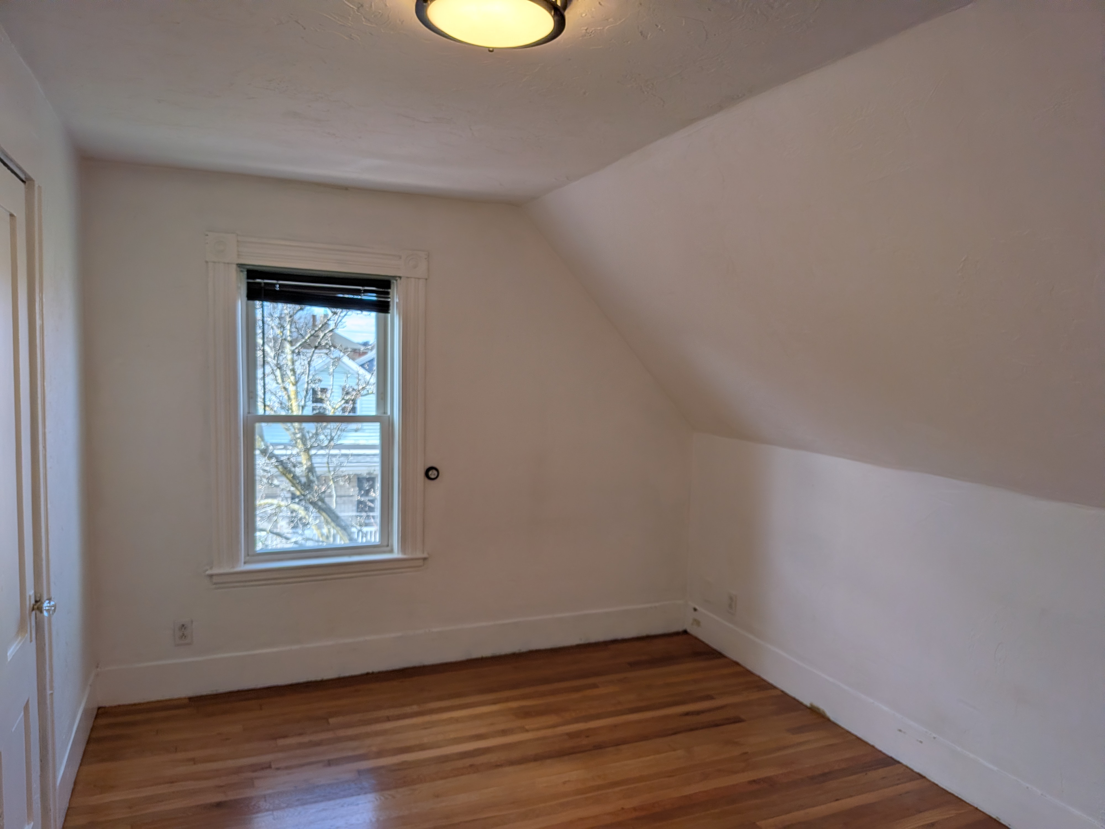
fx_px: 766
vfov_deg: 56.8
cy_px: 414
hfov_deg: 71.6
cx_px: 552
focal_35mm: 24
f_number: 1.7
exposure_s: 1/330
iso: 27
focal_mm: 4.53
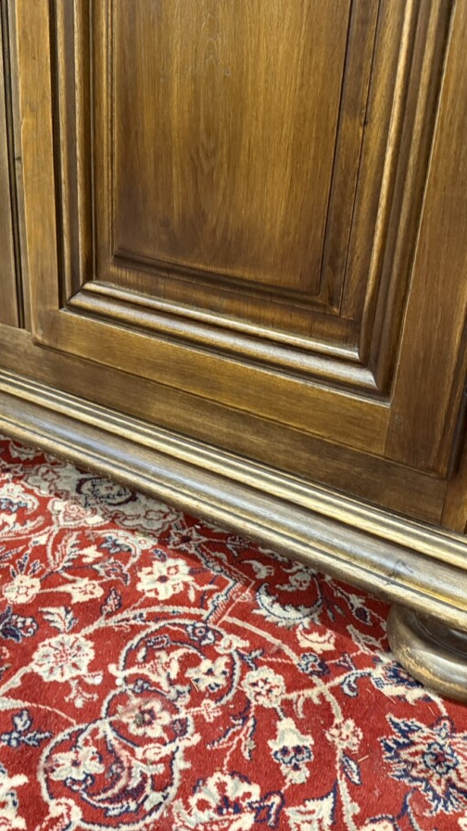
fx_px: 770
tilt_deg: -25.9
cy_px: 415
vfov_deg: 56.6
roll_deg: -1.1
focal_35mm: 35
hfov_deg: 33.7
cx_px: 196
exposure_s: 1/50
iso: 500
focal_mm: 6.76
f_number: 1.78
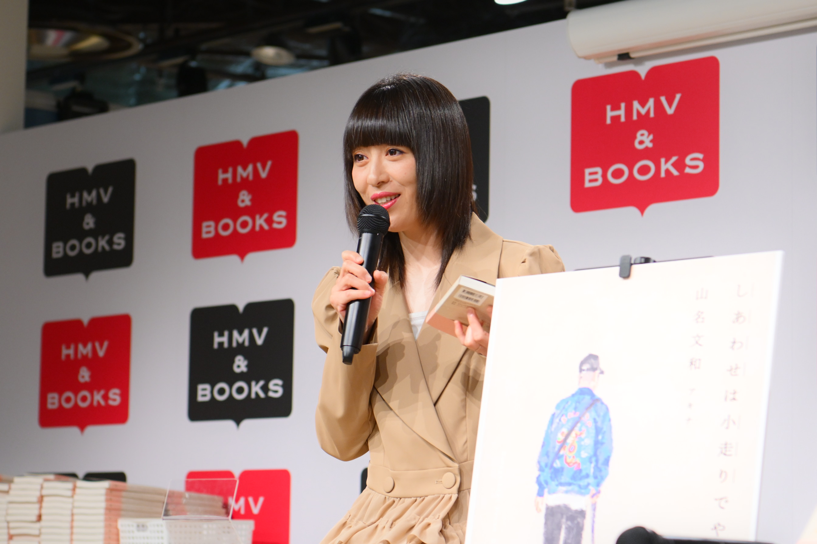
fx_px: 2383
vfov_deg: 13.0
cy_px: 272
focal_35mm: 105
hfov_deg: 19.5
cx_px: 408
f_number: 4
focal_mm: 70
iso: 1250
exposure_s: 1/200
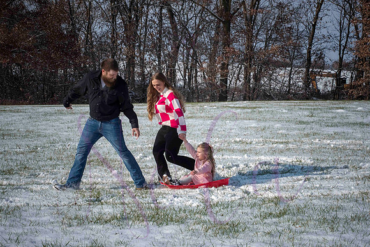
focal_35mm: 80
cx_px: 185
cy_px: 124
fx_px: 822
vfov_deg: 17.1
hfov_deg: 25.4
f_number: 16
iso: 640
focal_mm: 80
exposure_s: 1/1000
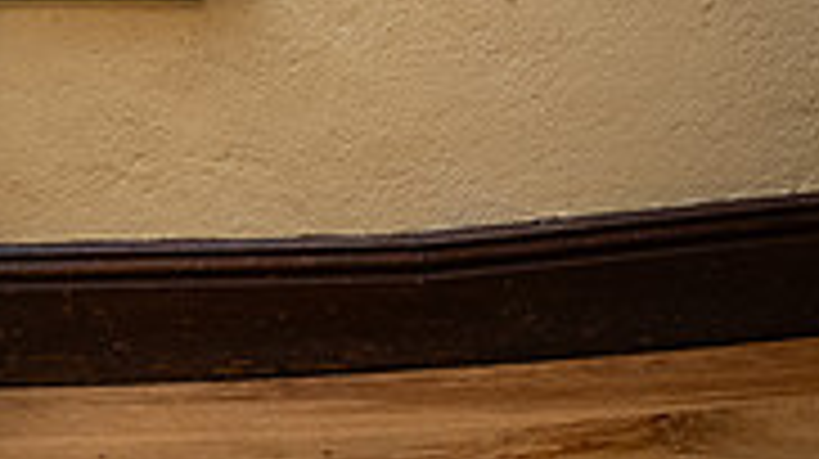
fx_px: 2105
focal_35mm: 97
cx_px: -432
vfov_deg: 11.6
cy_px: -326
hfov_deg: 19.1
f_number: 3.5
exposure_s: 1/160
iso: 640
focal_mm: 27
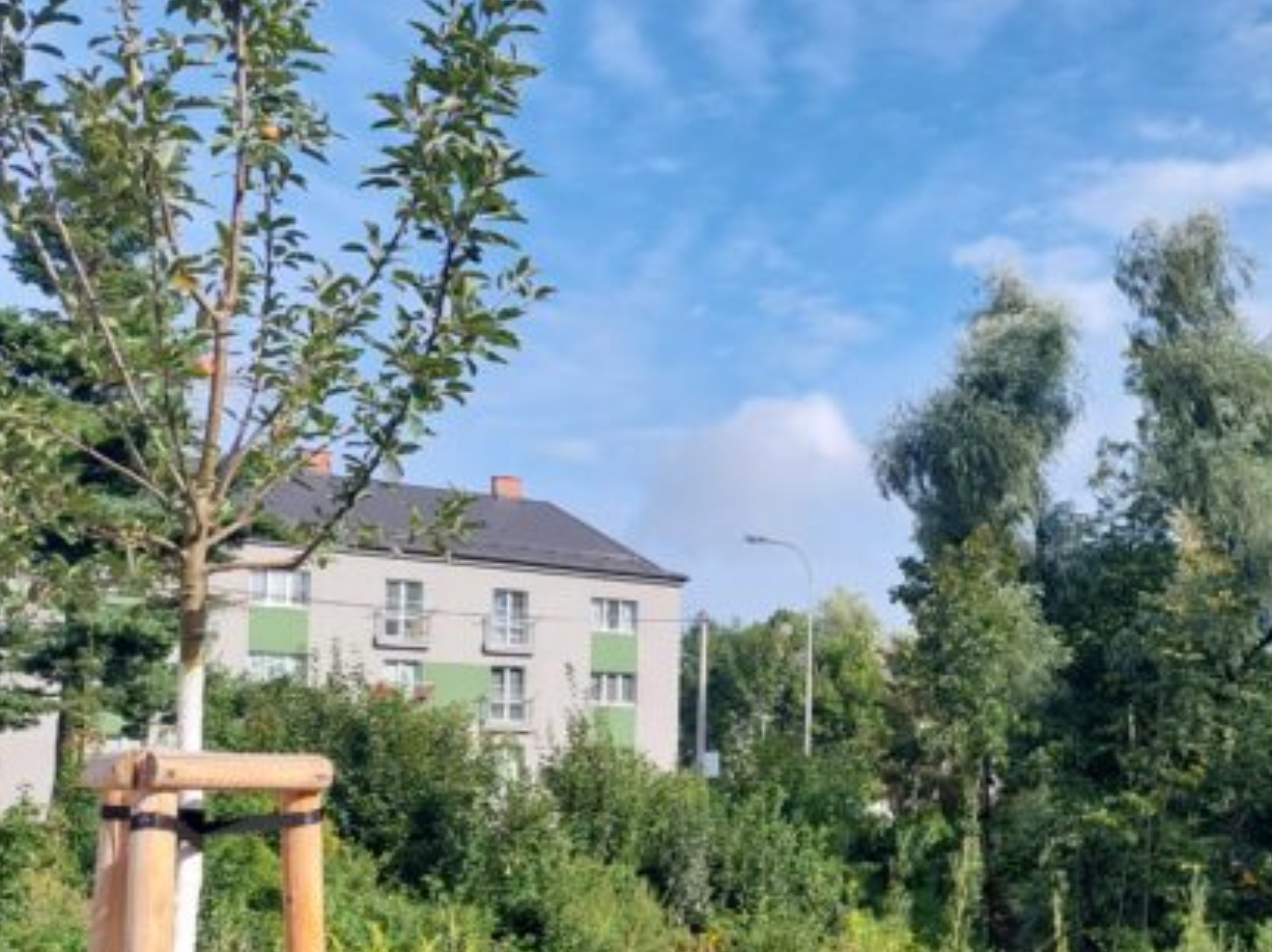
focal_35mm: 47
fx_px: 1726
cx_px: 1157
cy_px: 725
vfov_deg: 30.3
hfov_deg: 37.7
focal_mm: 5.23
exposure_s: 1/929
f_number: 1.8
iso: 40
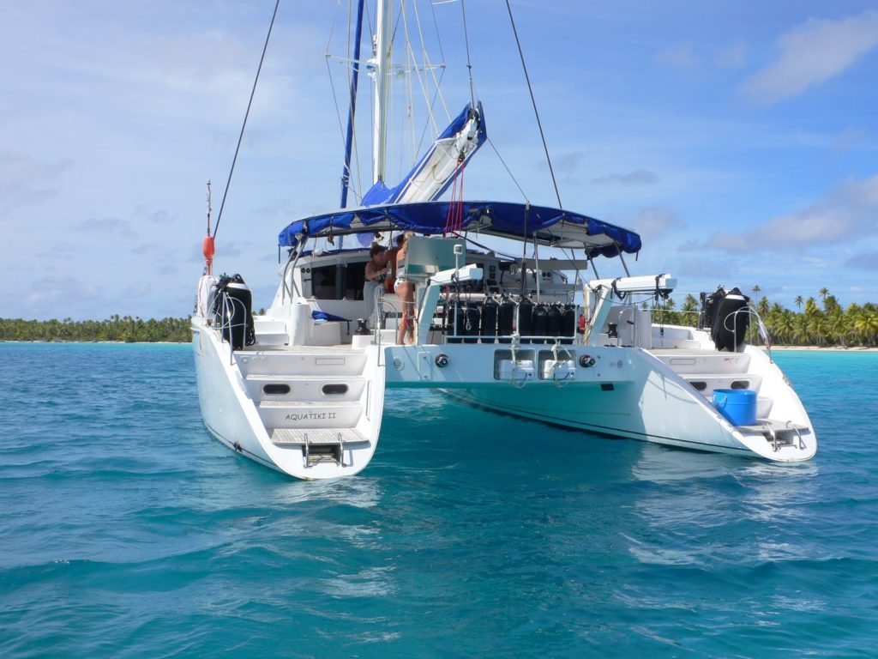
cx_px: 439
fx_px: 862
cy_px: 330
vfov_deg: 41.8
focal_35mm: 34
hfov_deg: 54.0
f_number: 5.6
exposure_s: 1/500
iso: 80
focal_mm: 6.3
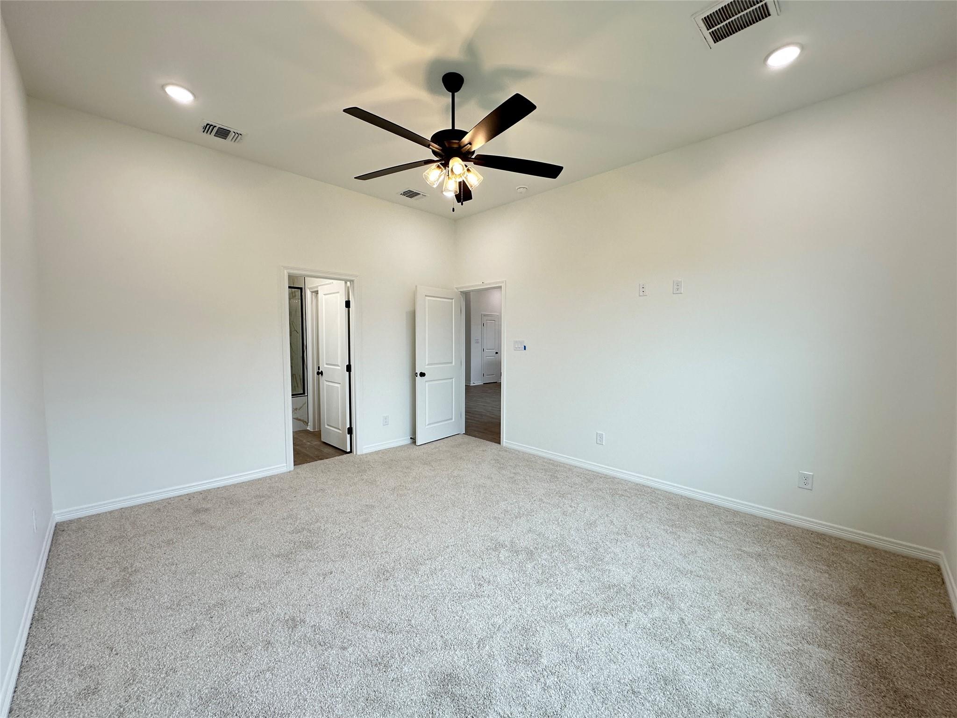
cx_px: 478
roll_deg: -0.3
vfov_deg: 85.7
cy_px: 359
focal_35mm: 14
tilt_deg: -2.8
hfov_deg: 102.1
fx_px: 387
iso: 160
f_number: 2.2
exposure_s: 1/120
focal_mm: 2.22
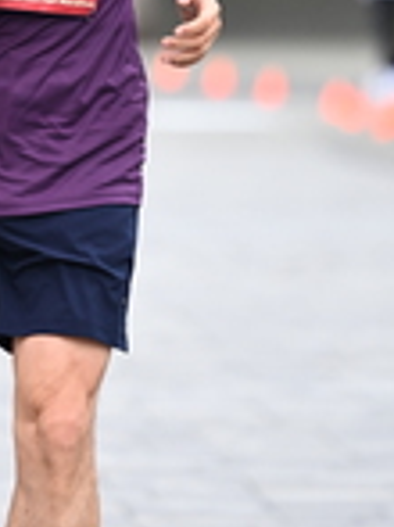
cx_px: -27
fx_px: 8739
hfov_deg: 2.6
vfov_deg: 3.4
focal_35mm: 575
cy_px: -129
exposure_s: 1/1250
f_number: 2.8
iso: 640
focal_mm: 160
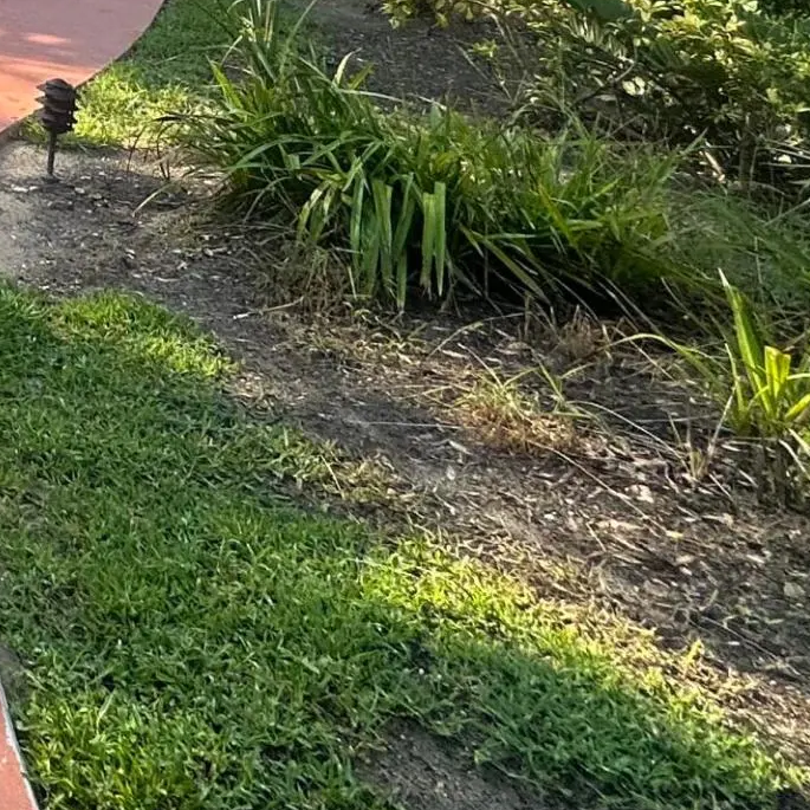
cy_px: -394
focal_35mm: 52
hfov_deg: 22.9
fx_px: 1377
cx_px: -549
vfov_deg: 25.2
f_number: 2.2
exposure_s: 1/321
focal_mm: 2.22
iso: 40
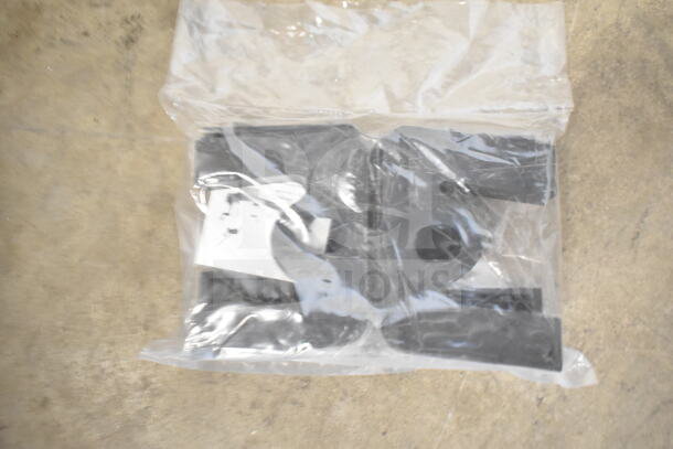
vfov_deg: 40.0
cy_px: 224
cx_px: 336
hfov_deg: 57.2
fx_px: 617
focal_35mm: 33
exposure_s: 1/30
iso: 4000
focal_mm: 22
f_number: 3.8
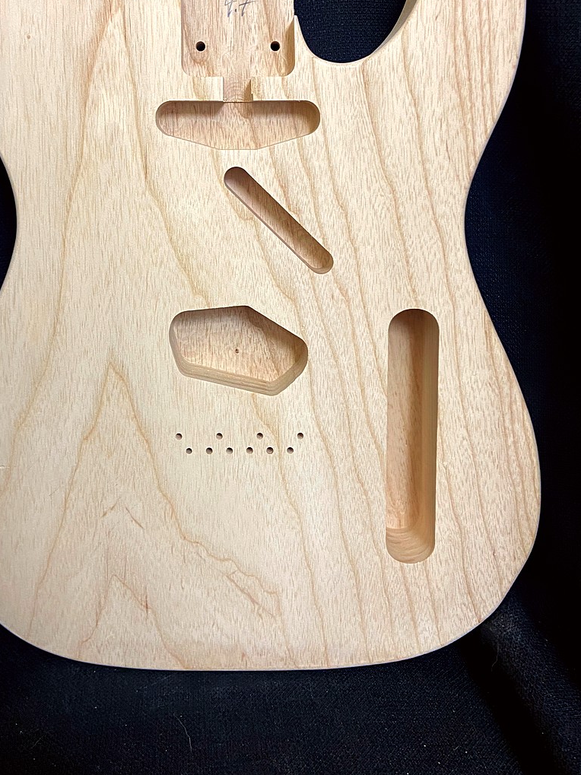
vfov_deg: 50.6
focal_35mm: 36
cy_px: 273
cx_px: 243
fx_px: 806
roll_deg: +2.0
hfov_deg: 39.5
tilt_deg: -11.5
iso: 160
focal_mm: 4.25
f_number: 1.8
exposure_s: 1/60
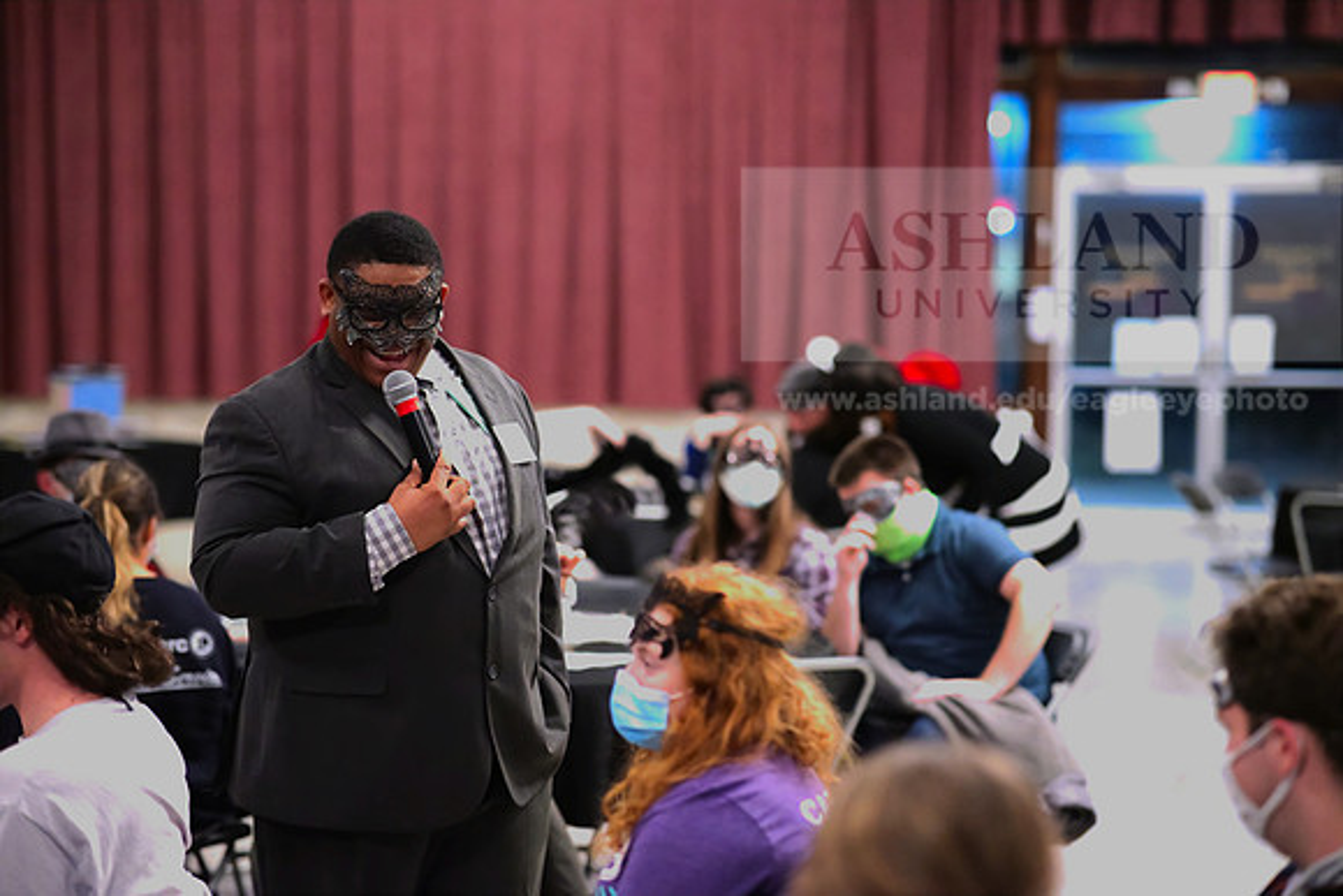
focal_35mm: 85
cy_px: 448
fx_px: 3172
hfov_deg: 23.9
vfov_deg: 16.1
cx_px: 672
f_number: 1.8
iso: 2500
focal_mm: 85
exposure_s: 1/125
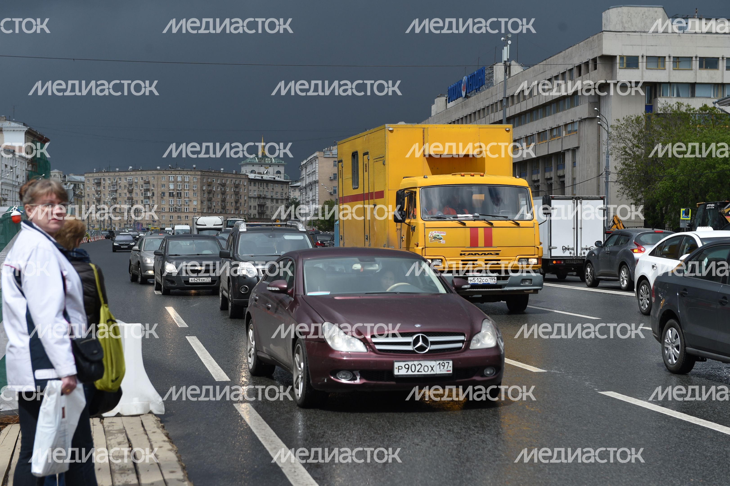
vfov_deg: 19.4
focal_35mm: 70
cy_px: 243
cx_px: 365
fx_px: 1419
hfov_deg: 28.9
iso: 640
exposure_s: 1/6400
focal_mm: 70
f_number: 5.6
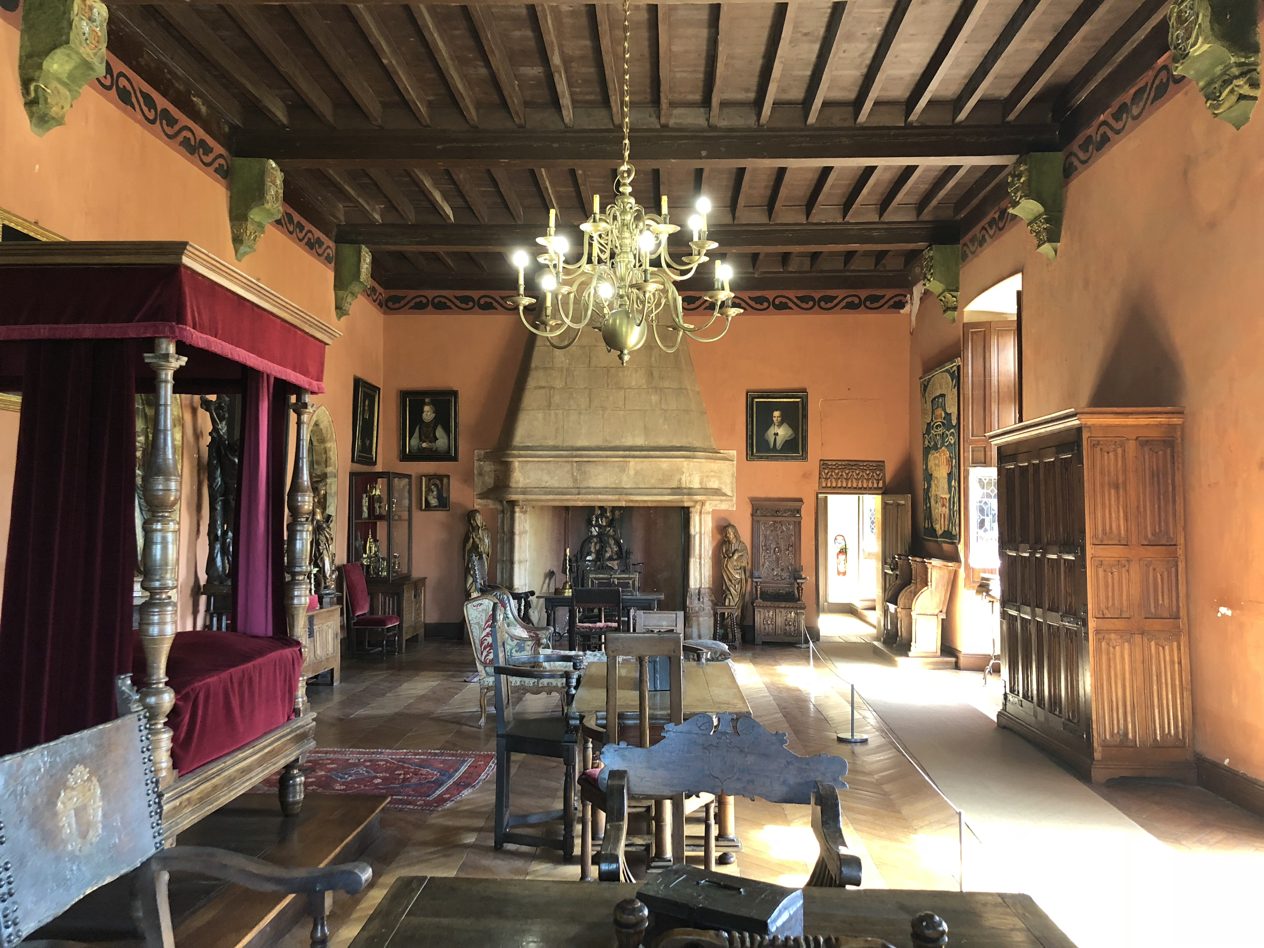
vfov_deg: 49.7
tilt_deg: +3.4
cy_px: 474
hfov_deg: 63.4
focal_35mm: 28
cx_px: 632
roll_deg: +1.1
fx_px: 1022
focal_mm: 4
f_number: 1.8
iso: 80
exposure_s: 1/17
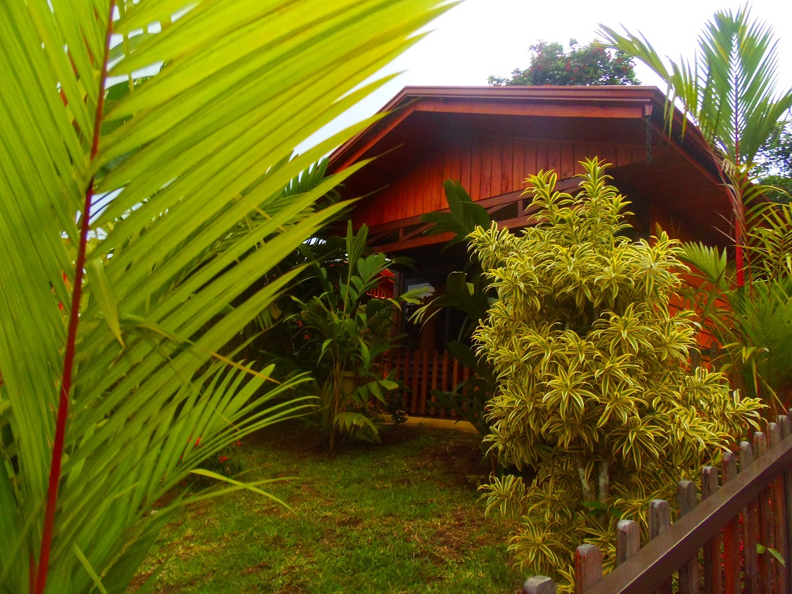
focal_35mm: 24
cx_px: 396
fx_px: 549
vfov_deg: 56.8
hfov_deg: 71.6
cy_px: 297
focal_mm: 4.3
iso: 200
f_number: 2.9
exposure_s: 1/30
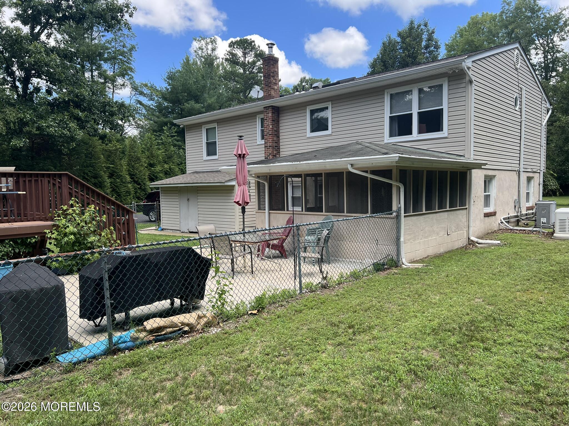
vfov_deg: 53.1
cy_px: 213
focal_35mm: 26
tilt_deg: -4.2
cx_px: 284
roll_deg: +0.5
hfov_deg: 67.3
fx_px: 427
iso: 50
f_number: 1.5
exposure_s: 1/1009
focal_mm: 5.7
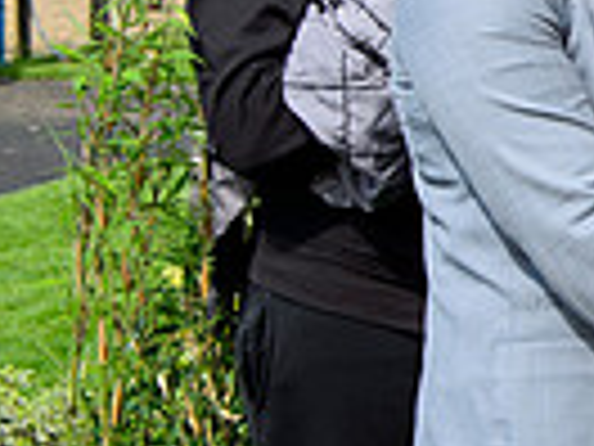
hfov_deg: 10.9
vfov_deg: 9.1
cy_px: -41
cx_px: 1287
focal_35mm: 161
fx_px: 2763
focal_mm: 38
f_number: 8
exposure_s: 1/250
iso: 200
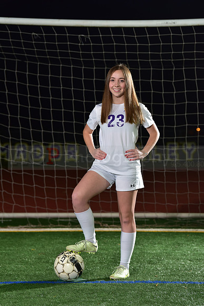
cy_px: 153
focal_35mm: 120
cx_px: 102
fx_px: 1019
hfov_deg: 11.4
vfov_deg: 17.1
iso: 1000
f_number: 5
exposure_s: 1/200
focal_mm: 120
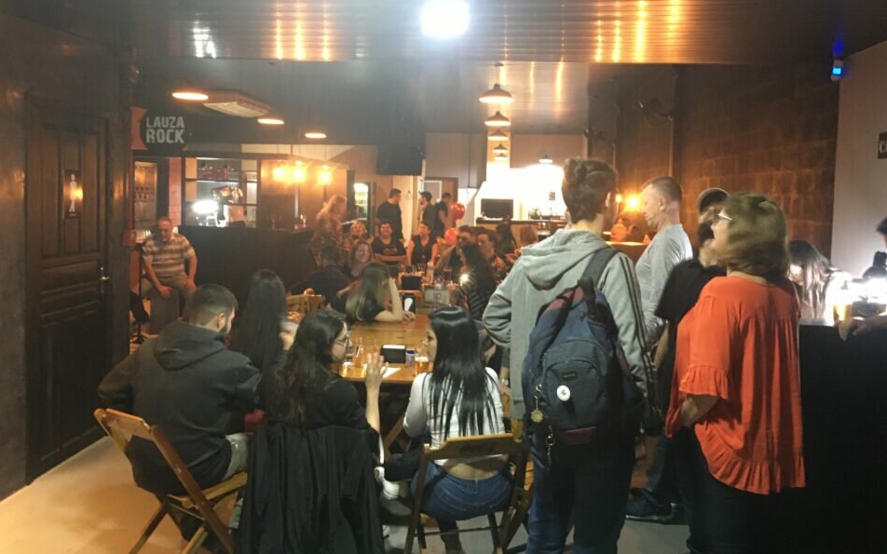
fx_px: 749
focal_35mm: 31
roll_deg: -1.1
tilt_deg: -1.1
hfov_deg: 61.2
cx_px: 441
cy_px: 227
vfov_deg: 40.5
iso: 400
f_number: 2.2
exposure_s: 1/15
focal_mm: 4.15
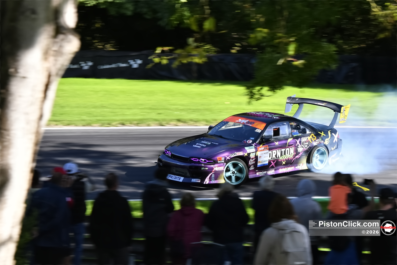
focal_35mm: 105
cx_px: 198
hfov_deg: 19.5
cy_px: 132
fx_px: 1158
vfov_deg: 13.0
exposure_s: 1/200
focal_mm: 70
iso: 720
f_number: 7.1
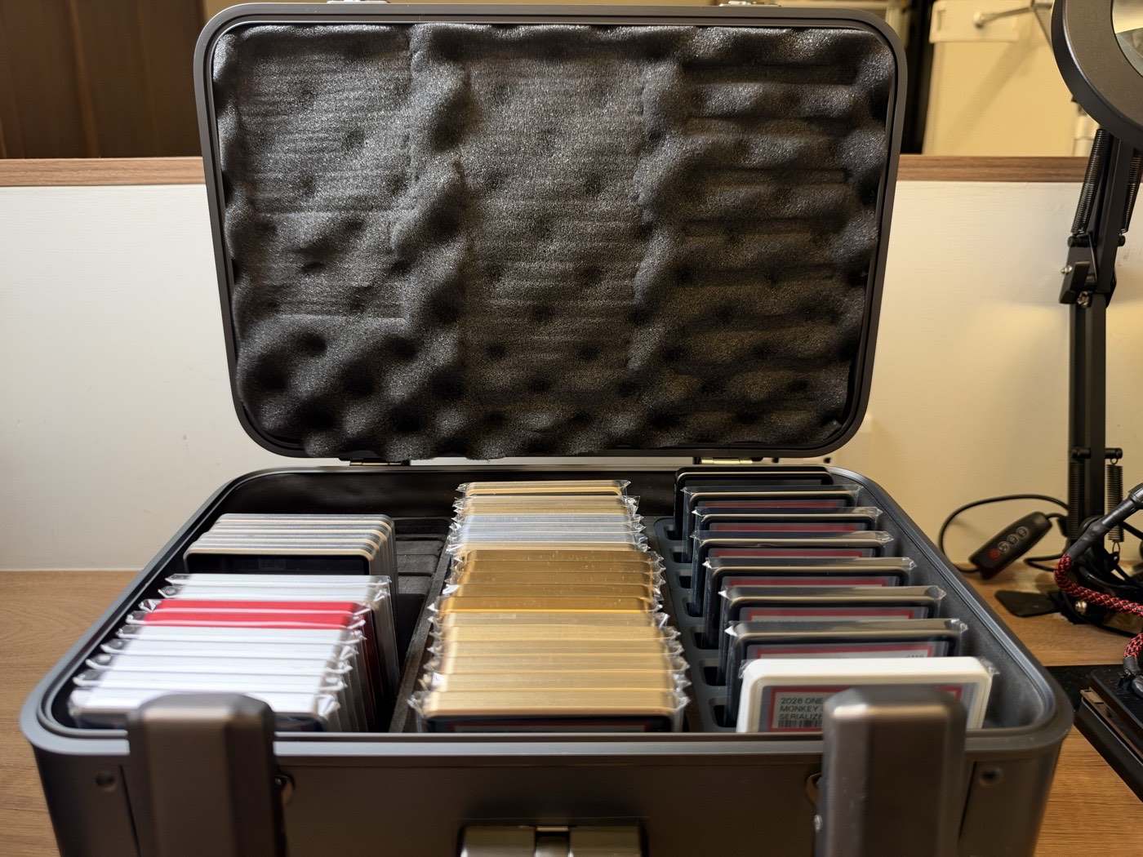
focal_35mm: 24
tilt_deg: -16.4
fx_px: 792
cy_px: 428
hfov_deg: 71.6
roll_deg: +0.4
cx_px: 572
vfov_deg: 56.8
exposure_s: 1/40
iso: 400
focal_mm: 6.93
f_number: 1.48
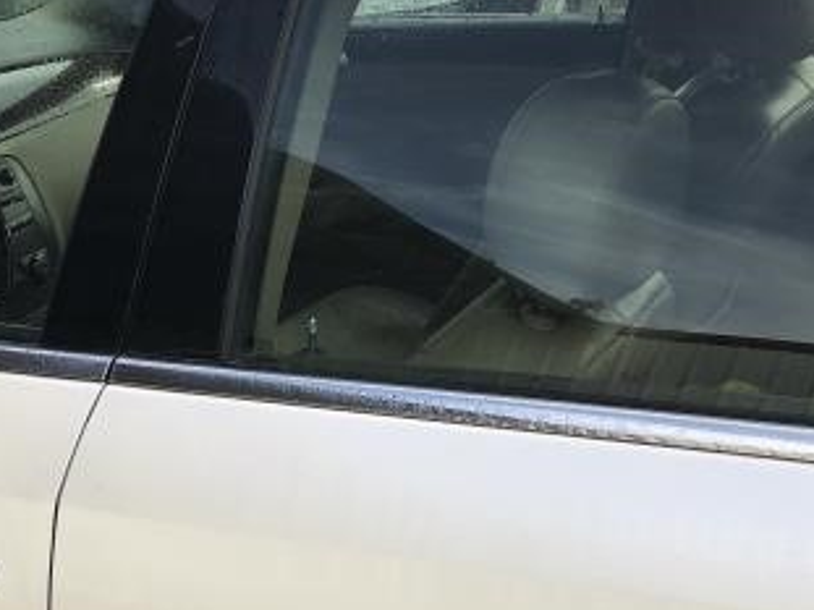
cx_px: 277
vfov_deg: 20.0
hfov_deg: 26.9
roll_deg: +5.1
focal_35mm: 72
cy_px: 550
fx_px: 1692
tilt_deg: -26.2
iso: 20
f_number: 1.8
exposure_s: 1/390
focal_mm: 3.99
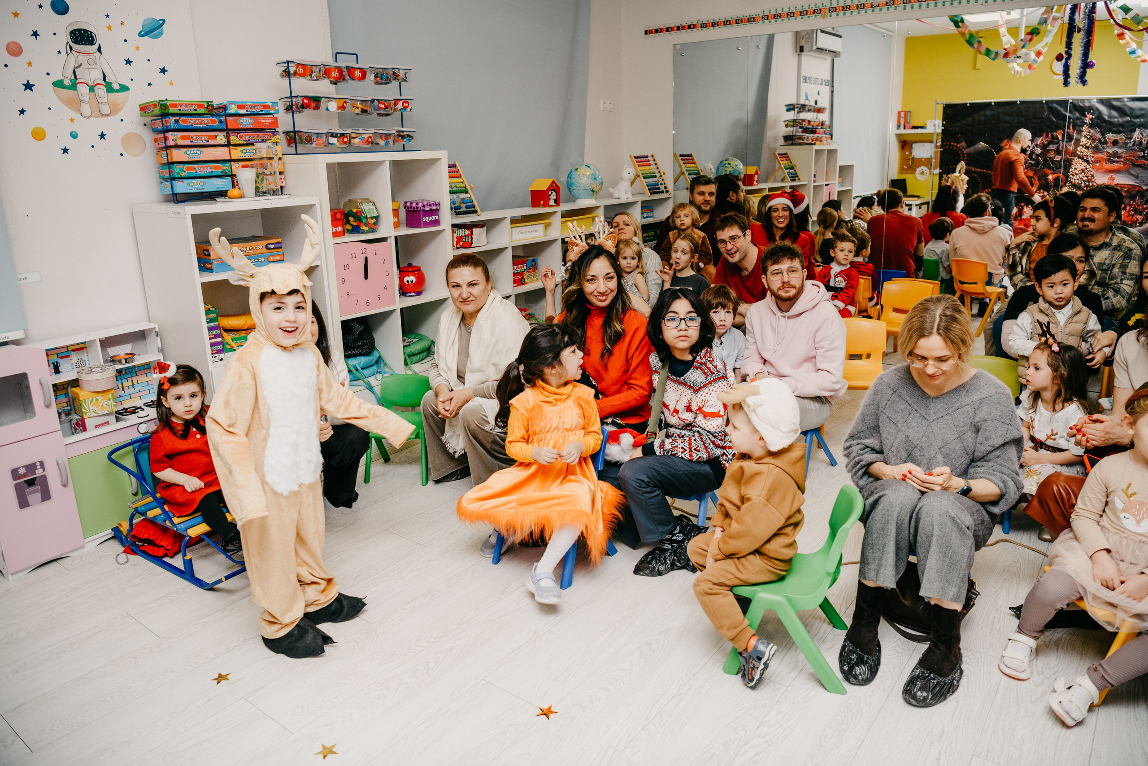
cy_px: 383
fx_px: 765
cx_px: 574
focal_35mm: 24
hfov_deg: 73.7
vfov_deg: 53.1
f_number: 4
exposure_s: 1/160
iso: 250
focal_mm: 24
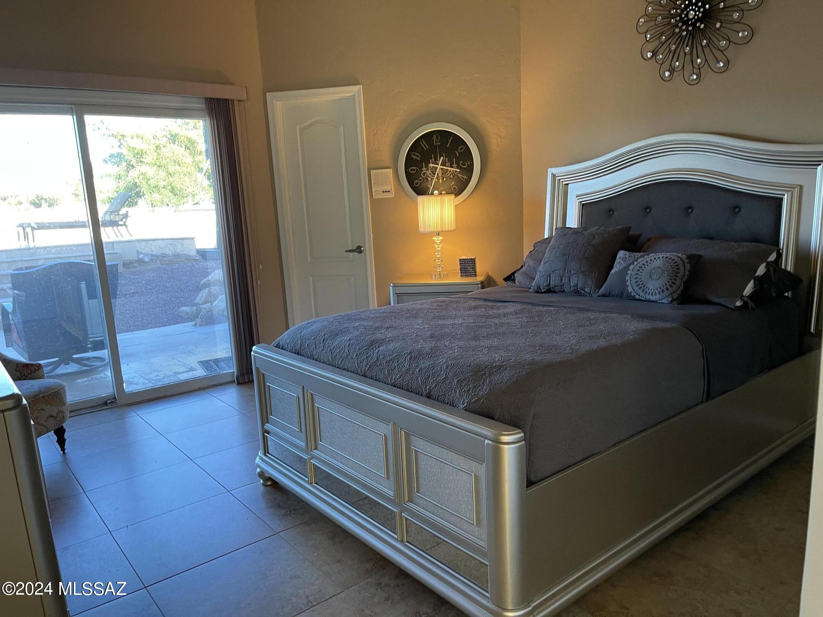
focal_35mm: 25
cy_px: 308
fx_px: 594
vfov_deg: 54.9
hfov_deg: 69.4
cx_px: 412
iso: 125
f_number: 1.6
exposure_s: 1/60
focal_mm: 5.1
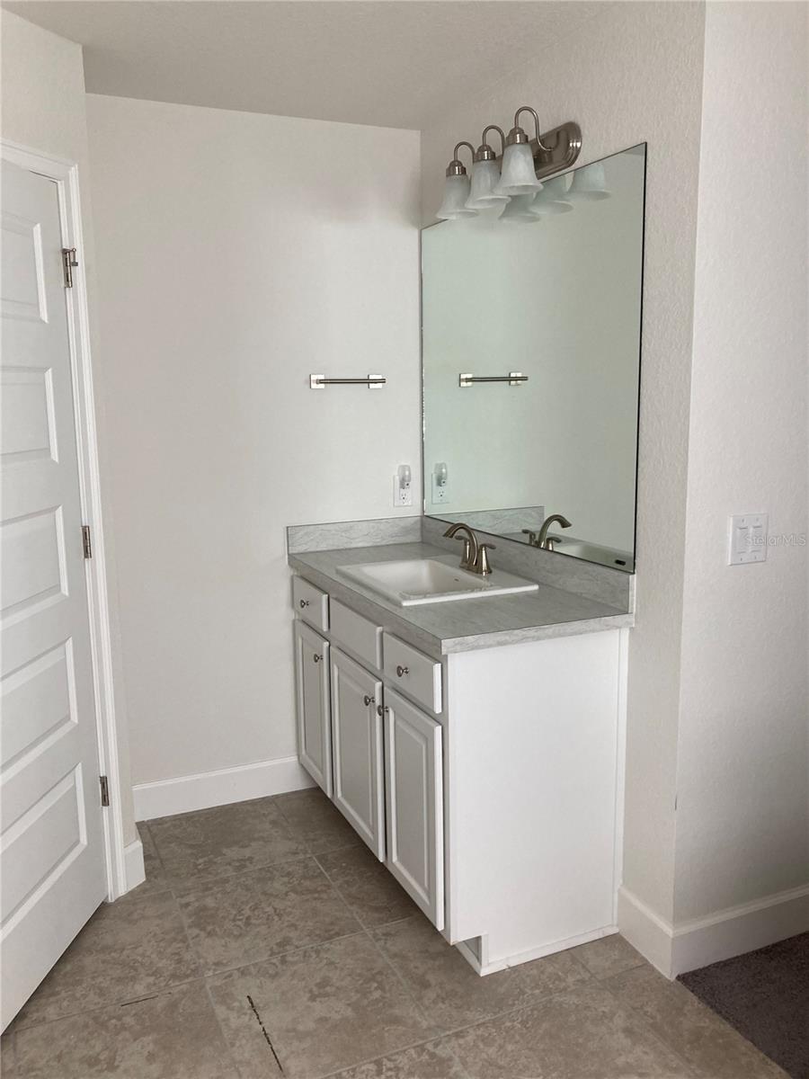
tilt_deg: -8.3
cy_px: 540
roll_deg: +1.2
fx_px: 873
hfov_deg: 49.7
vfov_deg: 63.4
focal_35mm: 28
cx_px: 404
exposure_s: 1/120
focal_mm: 3.99
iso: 64
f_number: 1.8
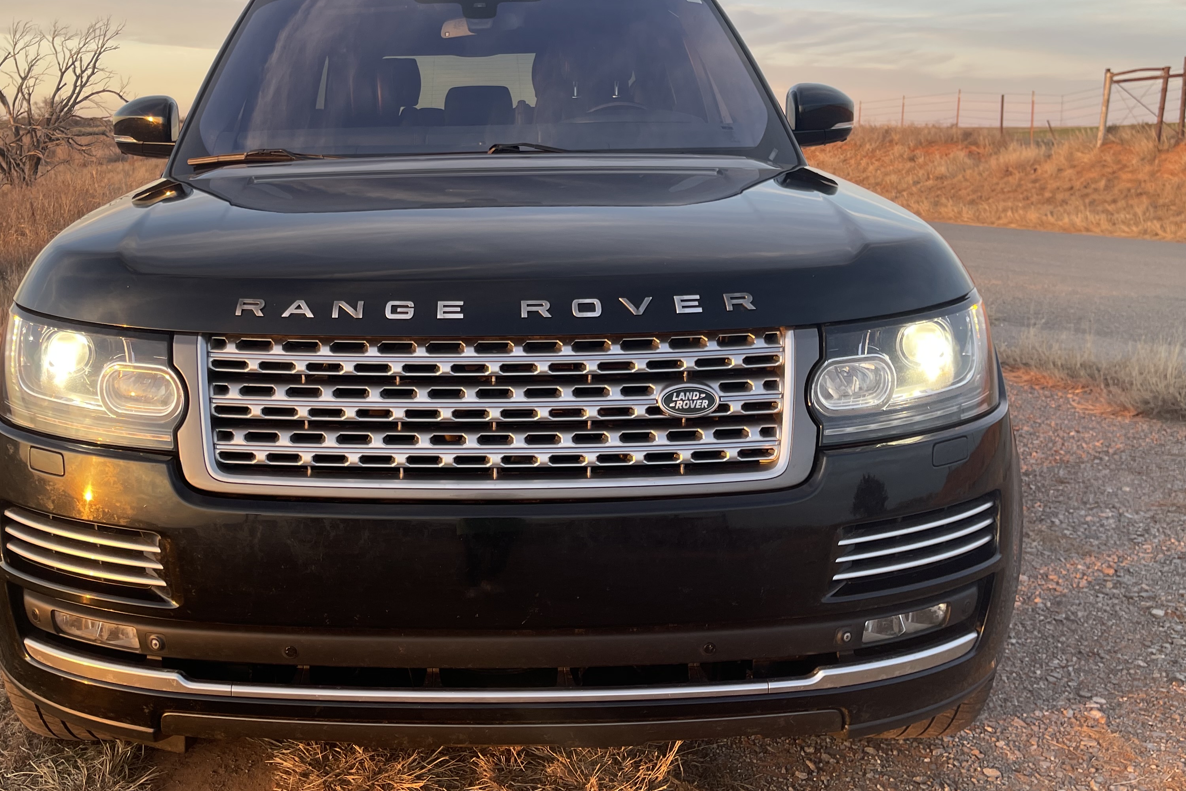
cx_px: 462
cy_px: 322
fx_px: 1153
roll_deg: -0.8
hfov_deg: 54.0
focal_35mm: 35
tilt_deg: -8.8
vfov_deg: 37.7
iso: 40
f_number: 1.6
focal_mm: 5.1
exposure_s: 1/176
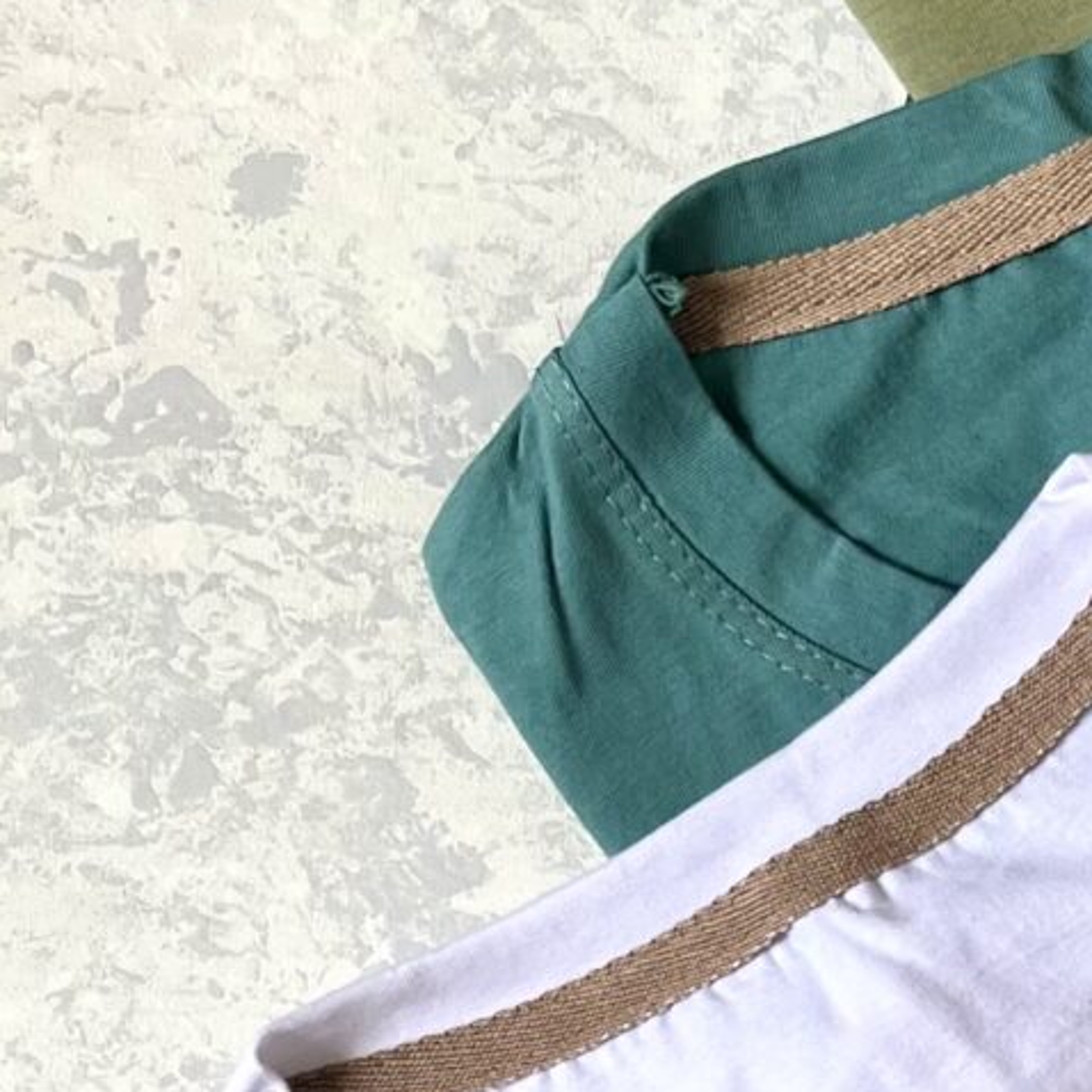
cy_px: 1225
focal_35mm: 123
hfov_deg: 13.4
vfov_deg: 13.9
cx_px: 1606
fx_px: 4390
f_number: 1.6
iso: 40
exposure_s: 1/122
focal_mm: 5.1
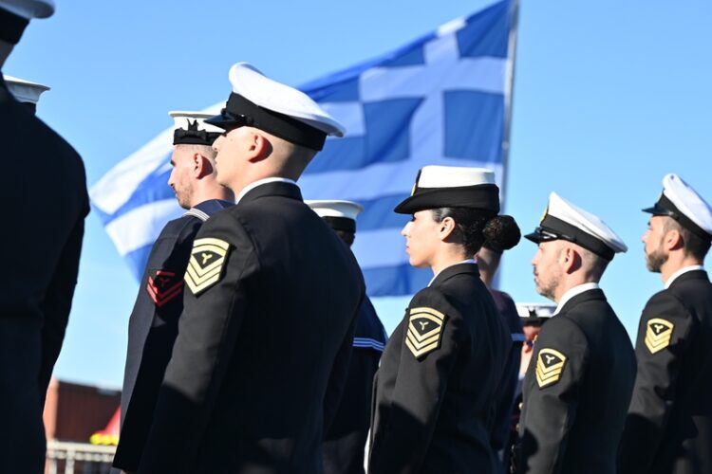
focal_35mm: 105
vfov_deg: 13.0
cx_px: 356
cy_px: 237
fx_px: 2077
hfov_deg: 19.5
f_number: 2.8
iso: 100
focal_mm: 70
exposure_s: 1/1600
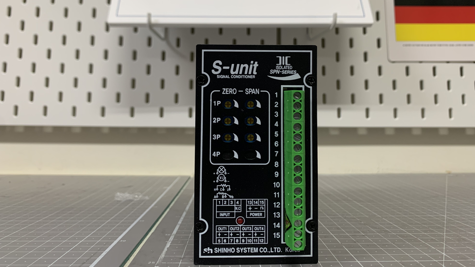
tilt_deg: +6.8
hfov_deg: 66.1
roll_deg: +0.3
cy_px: 90
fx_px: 365
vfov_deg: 39.7
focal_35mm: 29
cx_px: 237
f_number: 1.8
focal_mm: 4.25
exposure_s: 1/60
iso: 125
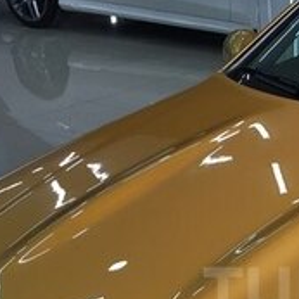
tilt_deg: -26.4
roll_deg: +1.2
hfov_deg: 16.8
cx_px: 380
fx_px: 958
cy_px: 293
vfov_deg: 17.4
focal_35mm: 98
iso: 40
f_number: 2.2
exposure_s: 1/100
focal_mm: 4.15
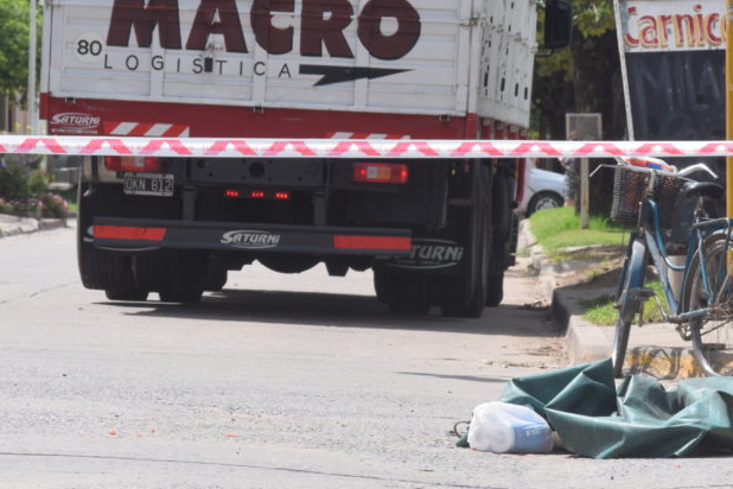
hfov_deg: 6.4
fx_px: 6576
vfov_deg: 4.3
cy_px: 223
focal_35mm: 323
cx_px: 442
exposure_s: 1/400
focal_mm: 130
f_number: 10
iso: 200
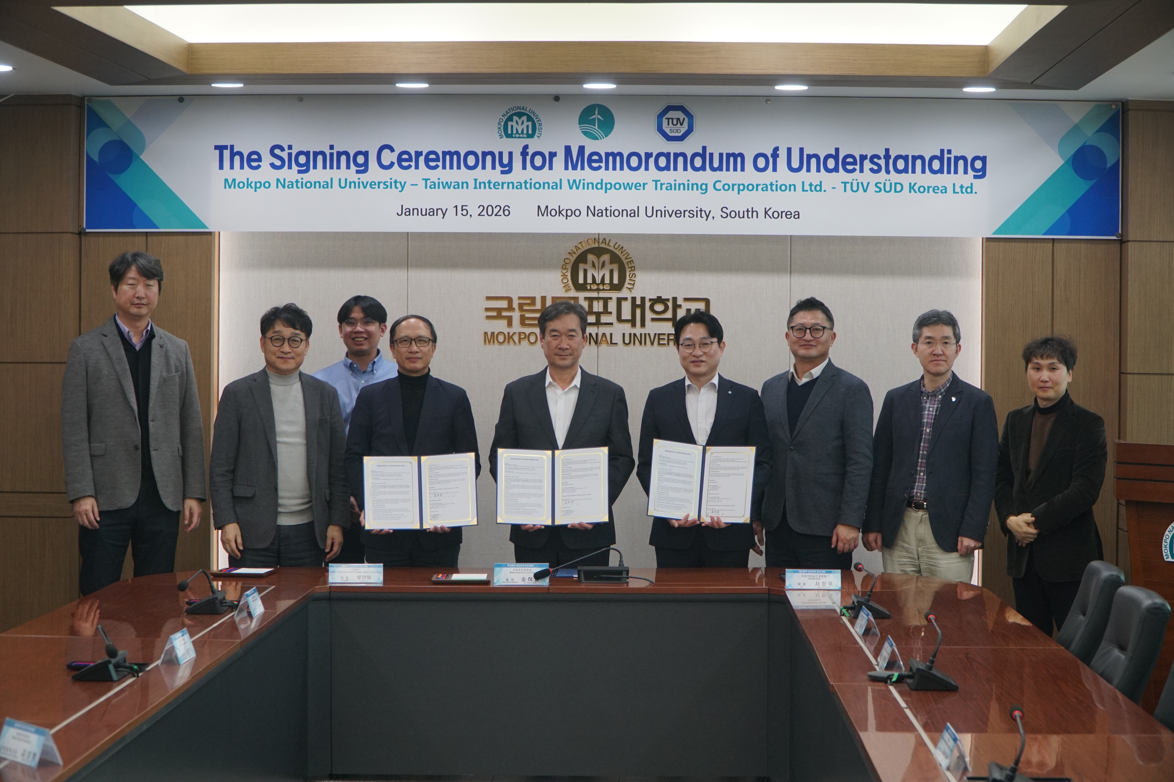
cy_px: 391
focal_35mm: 64
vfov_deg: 21.1
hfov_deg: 31.2
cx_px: 587
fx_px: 2103
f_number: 5
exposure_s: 1/125
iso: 800
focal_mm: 43
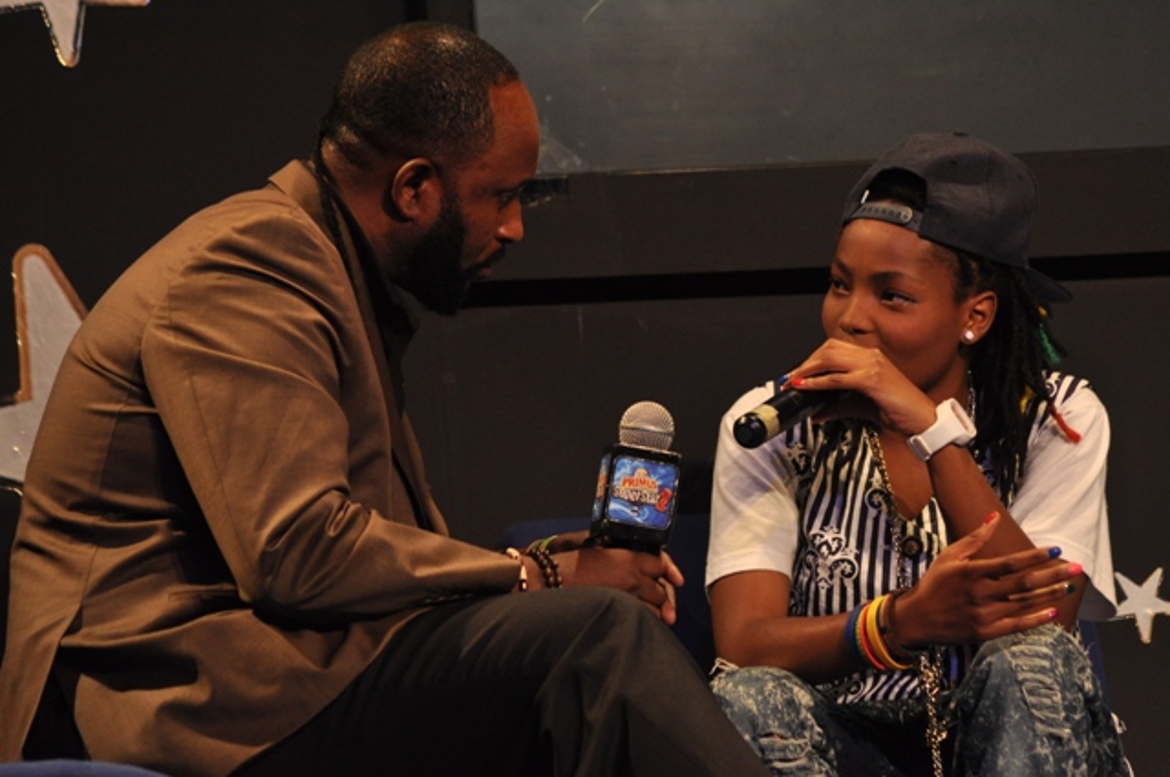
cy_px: 388
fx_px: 10224
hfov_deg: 6.5
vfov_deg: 4.4
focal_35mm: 315
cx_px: 585
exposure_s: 1/250
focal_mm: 210
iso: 1000
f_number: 4.8
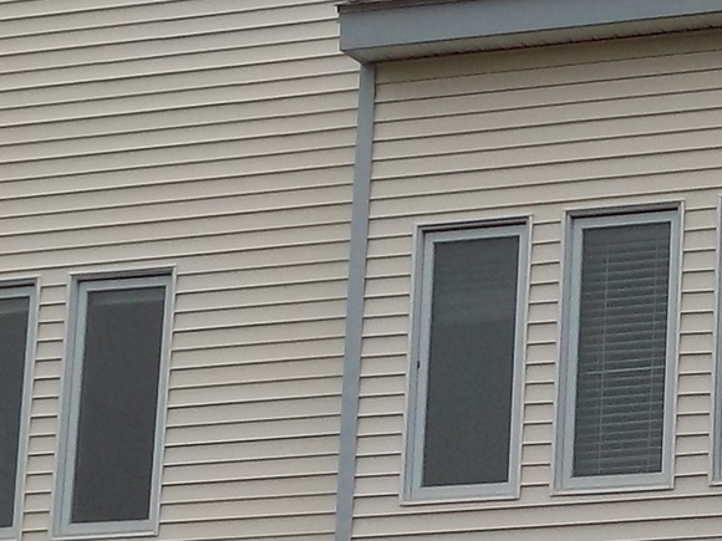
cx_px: 777
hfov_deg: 10.9
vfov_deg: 8.2
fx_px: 3754
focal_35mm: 180
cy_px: 458
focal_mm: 6.1
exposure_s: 1/250
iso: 80
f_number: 3.4
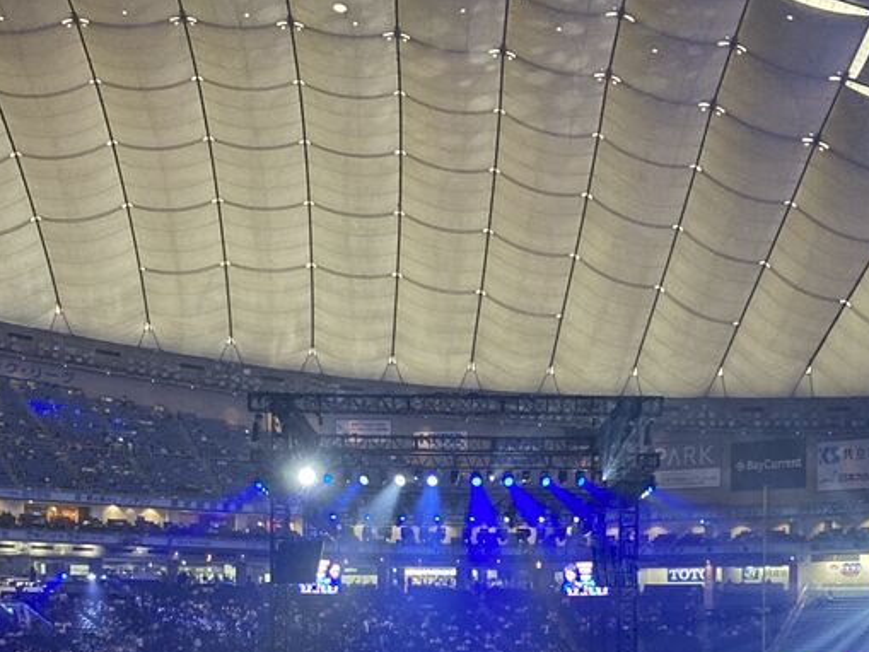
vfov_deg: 21.6
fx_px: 1657
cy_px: 626
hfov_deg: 29.4
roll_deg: -1.5
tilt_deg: +0.7
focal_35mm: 66
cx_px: 464
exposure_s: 1/47
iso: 320
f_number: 1.8
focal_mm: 3.99
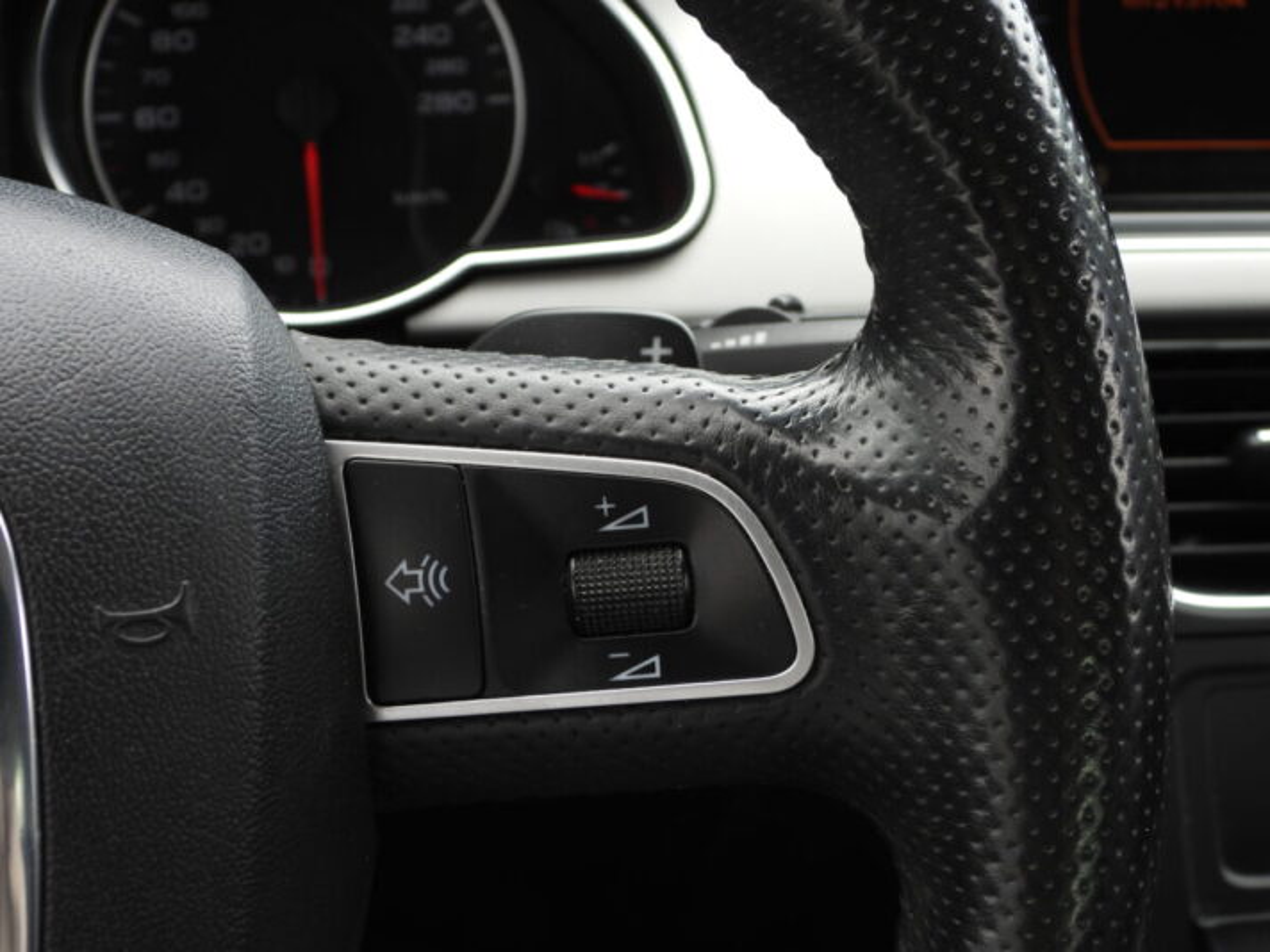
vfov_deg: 26.6
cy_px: 476
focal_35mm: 55
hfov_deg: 34.9
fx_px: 2018
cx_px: 635
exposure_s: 1/80
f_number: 3.5
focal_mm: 9.8
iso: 100
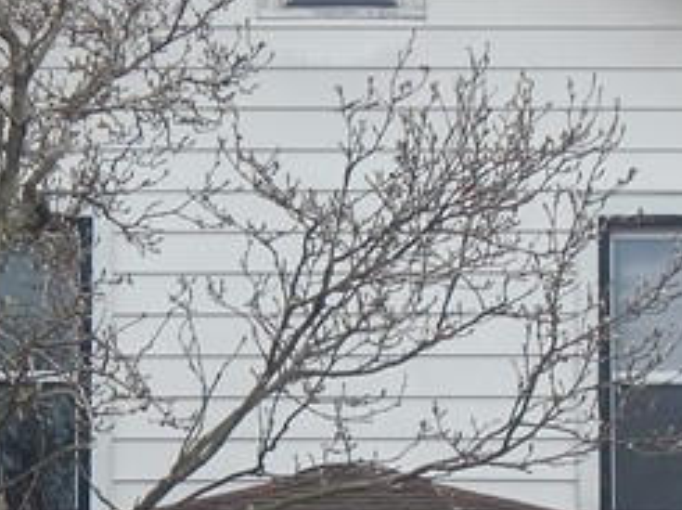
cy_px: 786
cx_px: 276
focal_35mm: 201
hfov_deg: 9.9
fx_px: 3954
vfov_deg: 7.2
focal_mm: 8.6
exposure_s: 1/400
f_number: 3.7
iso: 125
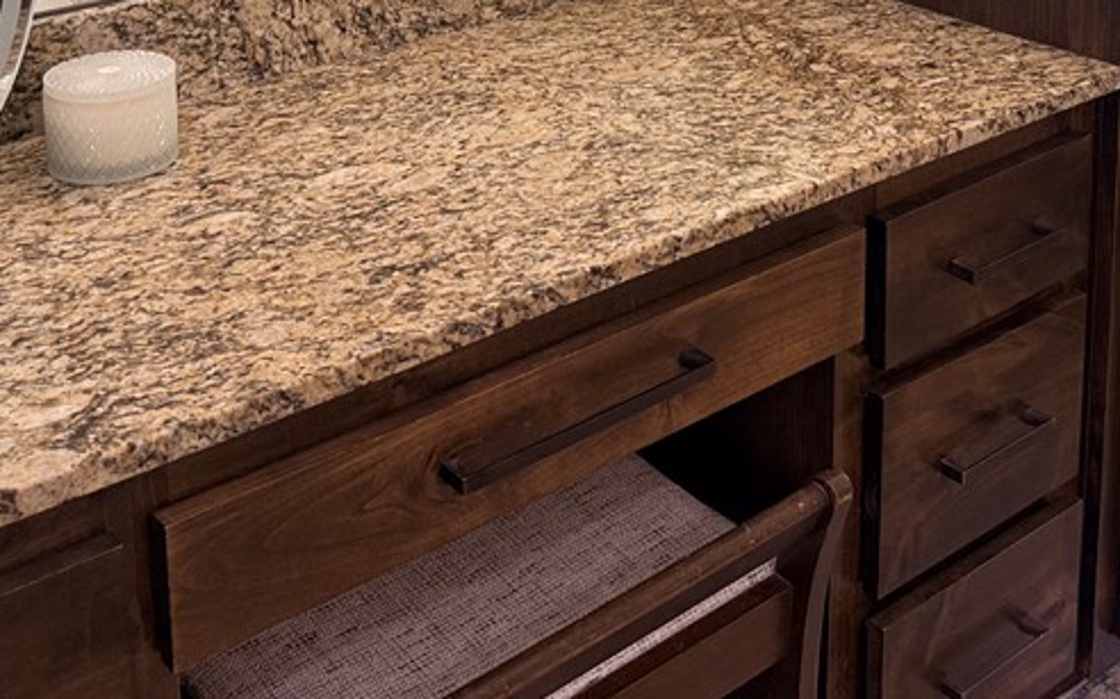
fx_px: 1617
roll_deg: -0.3
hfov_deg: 38.1
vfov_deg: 22.2
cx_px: 631
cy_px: -173
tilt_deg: -9.8
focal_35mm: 53
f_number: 1.78
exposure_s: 1/120
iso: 160
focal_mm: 6.76
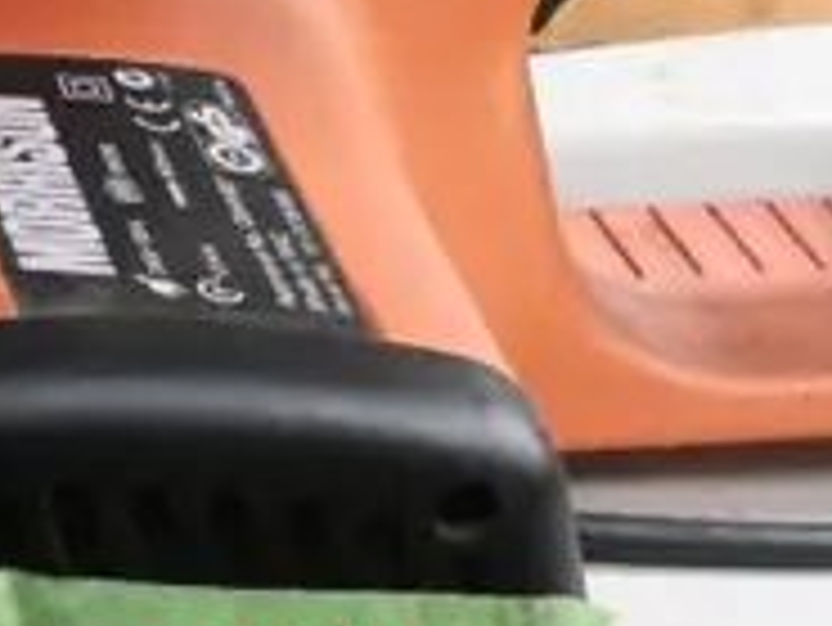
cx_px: -666
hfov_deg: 13.3
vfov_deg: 11.1
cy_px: 113
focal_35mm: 133
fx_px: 3199
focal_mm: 12
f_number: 5.6
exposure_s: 1/125
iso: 6400
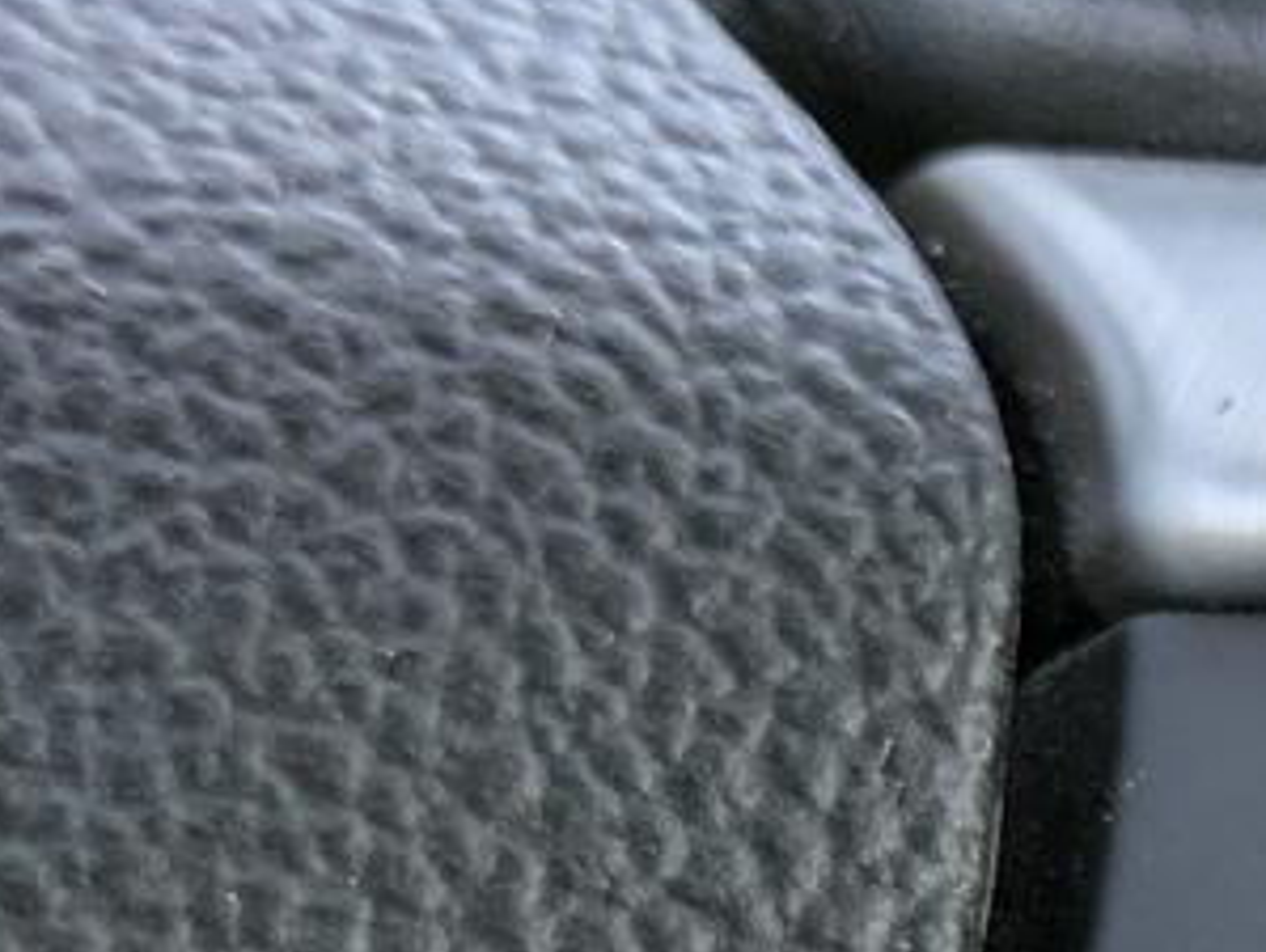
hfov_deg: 8.6
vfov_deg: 6.7
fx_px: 7982
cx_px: 2475
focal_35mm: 218
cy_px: 1566
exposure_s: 1/100
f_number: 1.89
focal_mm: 5.43
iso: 85
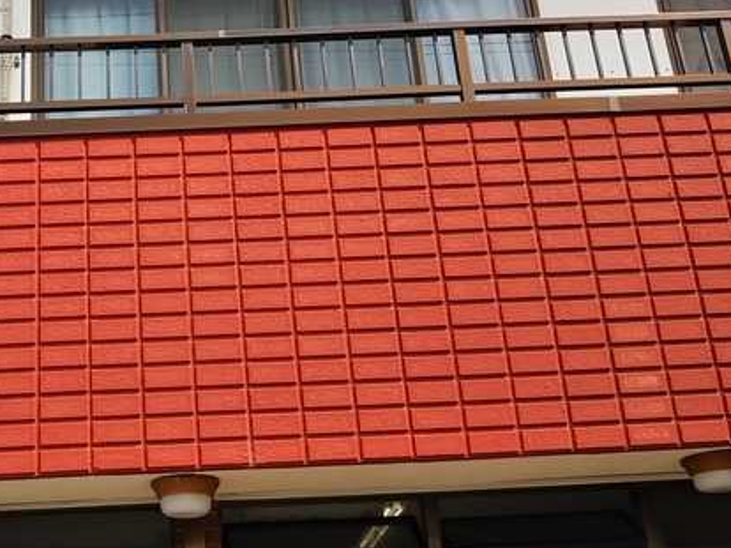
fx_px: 1224
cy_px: 219
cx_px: 162
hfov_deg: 32.5
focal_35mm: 58
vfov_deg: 25.2
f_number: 2.2
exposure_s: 1/973
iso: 20
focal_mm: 4
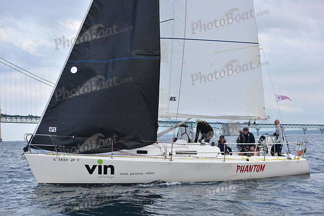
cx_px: 162
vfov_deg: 19.5
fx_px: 630
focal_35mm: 70
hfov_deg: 28.8
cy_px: 108
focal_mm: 70
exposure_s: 1/800
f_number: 5.6
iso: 400
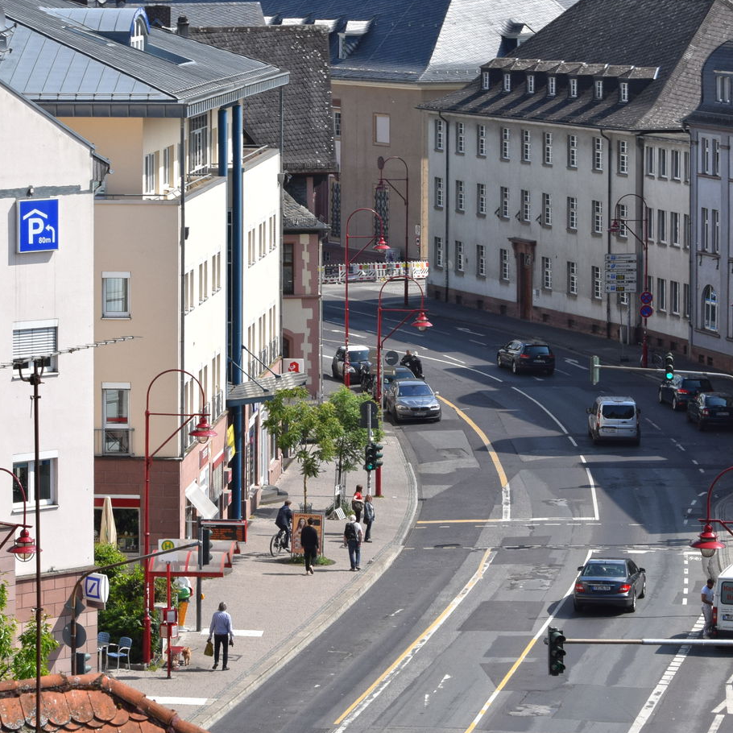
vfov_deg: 11.8
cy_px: 278
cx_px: 482
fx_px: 3543
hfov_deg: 11.8
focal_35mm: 148
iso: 200
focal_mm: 55
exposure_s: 1/400
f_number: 10
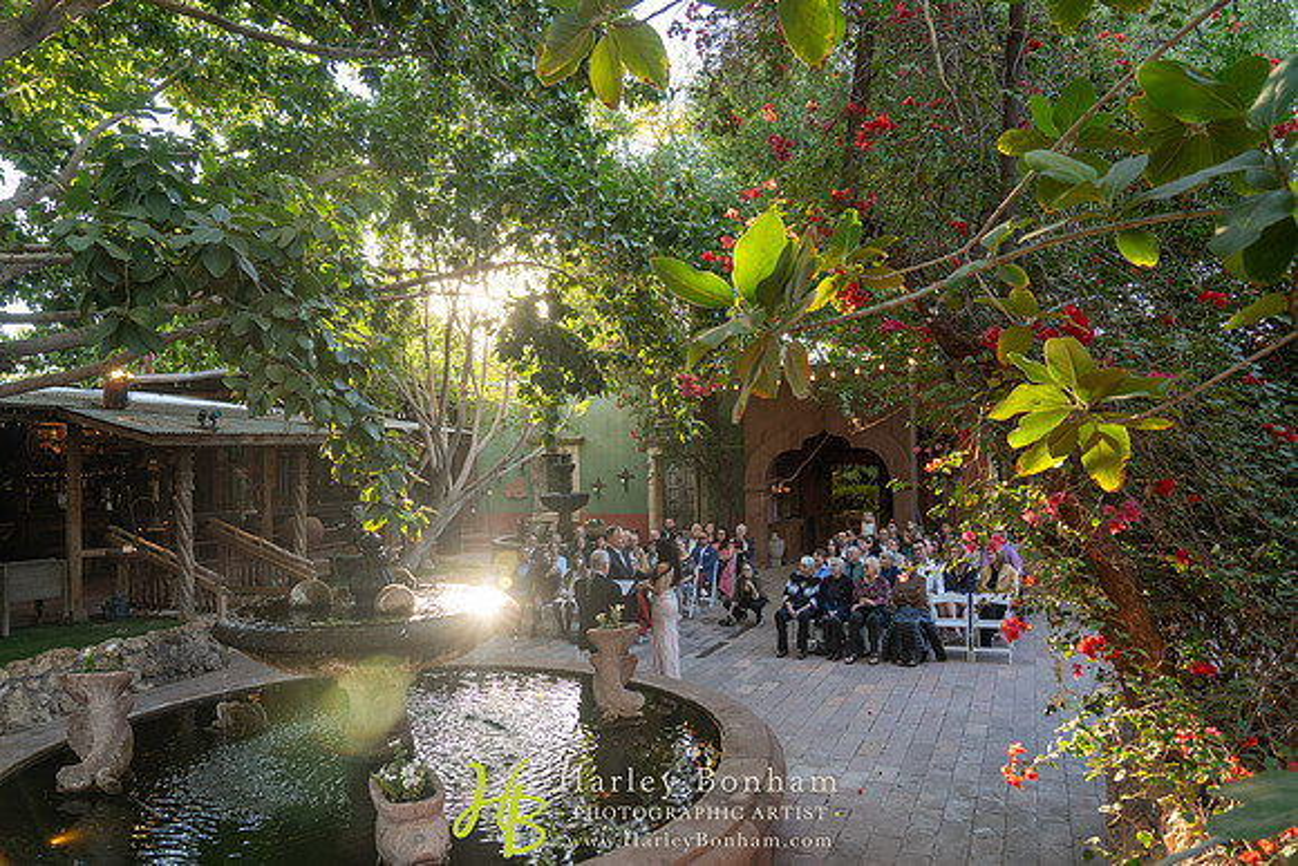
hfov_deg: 73.7
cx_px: 649
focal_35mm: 24
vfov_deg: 53.2
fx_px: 865
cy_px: 433
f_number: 4
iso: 400
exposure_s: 1/100
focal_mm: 24
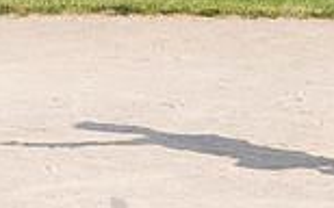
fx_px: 3657
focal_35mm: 402
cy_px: -28
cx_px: 484
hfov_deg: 5.2
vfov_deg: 3.3
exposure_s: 1/2000
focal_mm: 70
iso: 640
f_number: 6.3
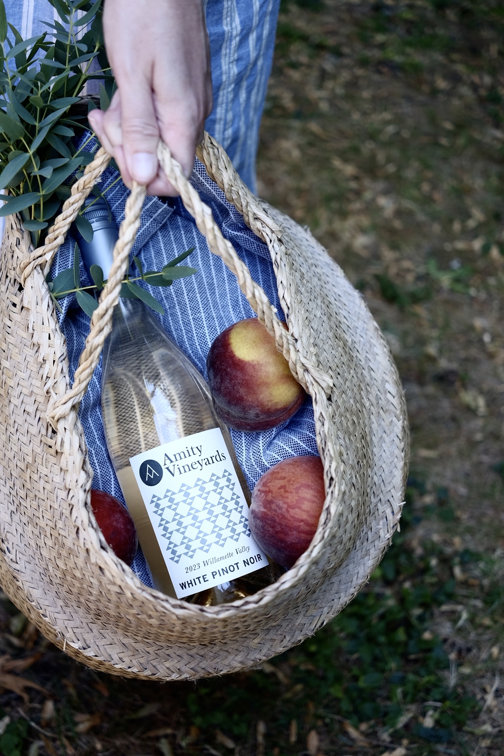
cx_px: 252
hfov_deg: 32.6
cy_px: 378
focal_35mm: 41
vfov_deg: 47.4
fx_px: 861
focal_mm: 27
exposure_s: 1/80
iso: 200
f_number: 2.8
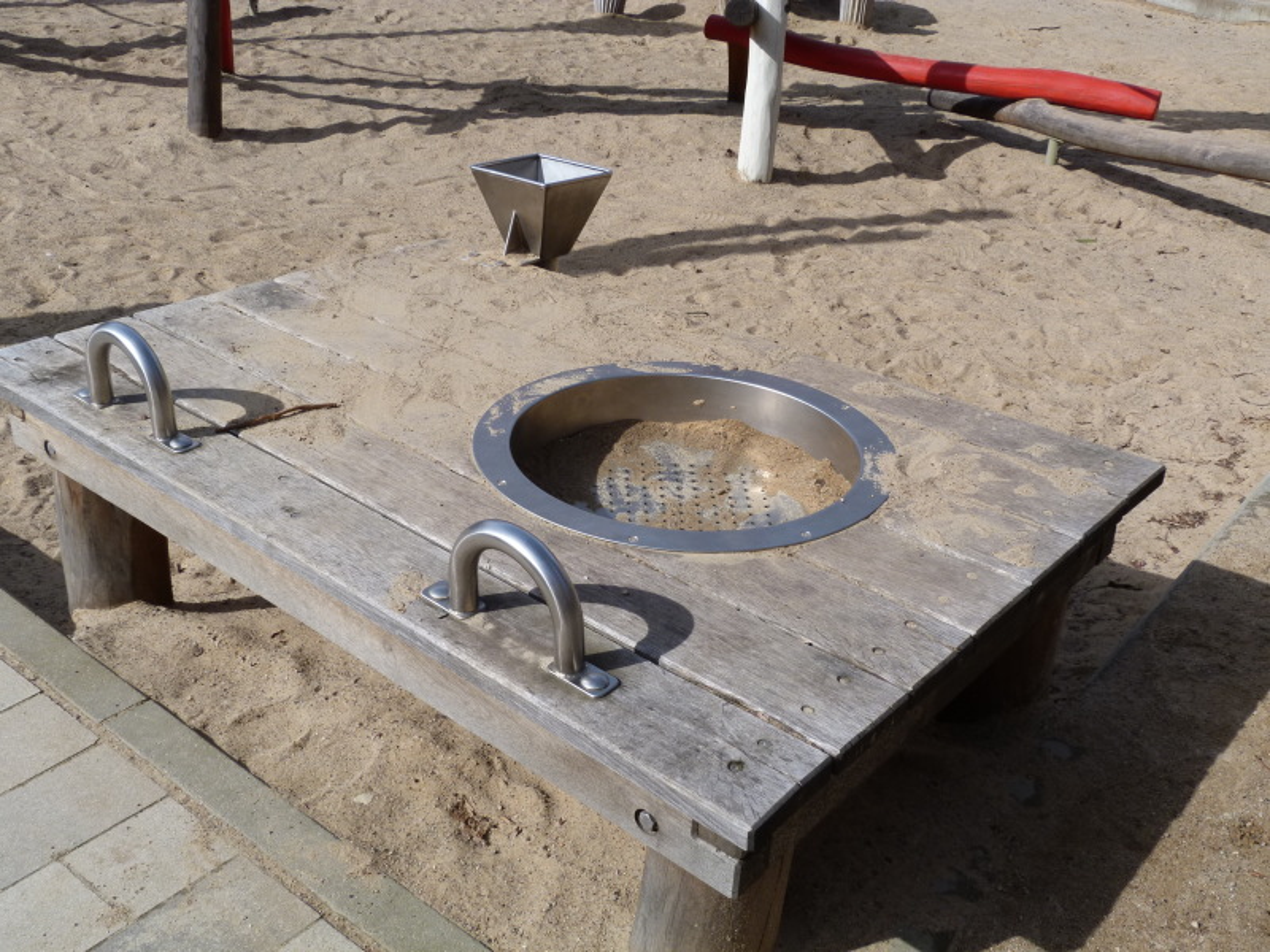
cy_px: 476
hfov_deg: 52.6
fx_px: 1284
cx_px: 635
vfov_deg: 40.7
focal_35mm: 35
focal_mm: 6.3
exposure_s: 1/400
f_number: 5.6
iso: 80
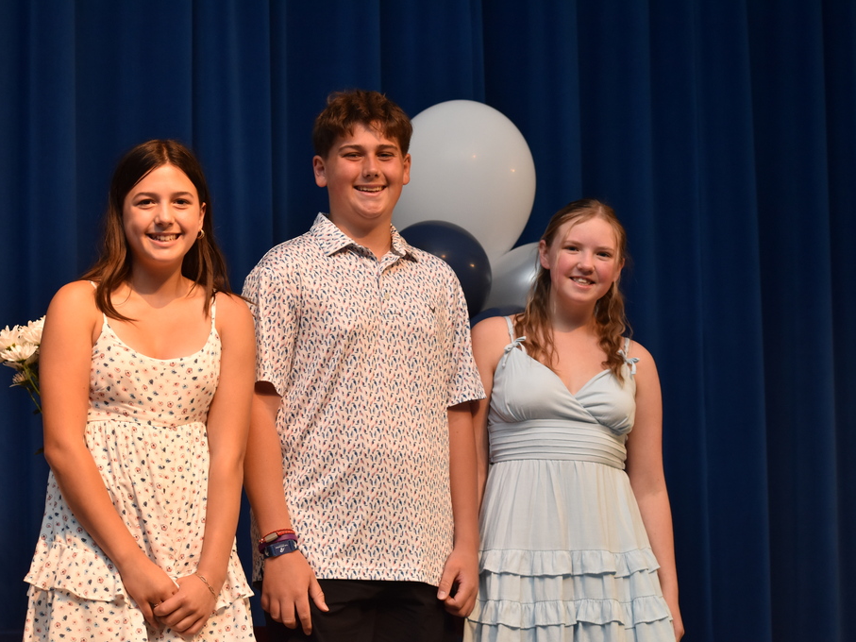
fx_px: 2819
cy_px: 321
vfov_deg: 13.0
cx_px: 396
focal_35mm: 114
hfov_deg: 17.3
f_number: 4.5
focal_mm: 70
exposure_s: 1/125
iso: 800
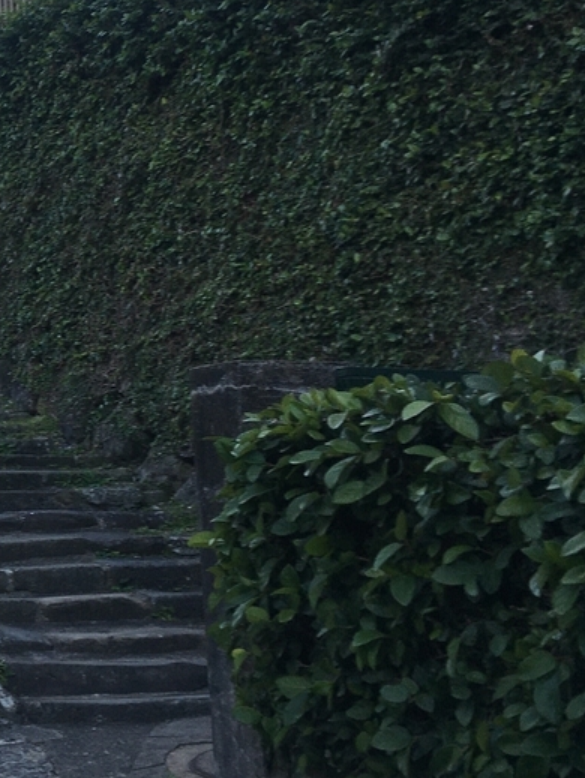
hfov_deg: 19.5
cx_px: -256
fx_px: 1508
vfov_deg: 28.7
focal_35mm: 67
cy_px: 250
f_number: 2.2
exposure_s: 1/184
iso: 25
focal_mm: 4.15
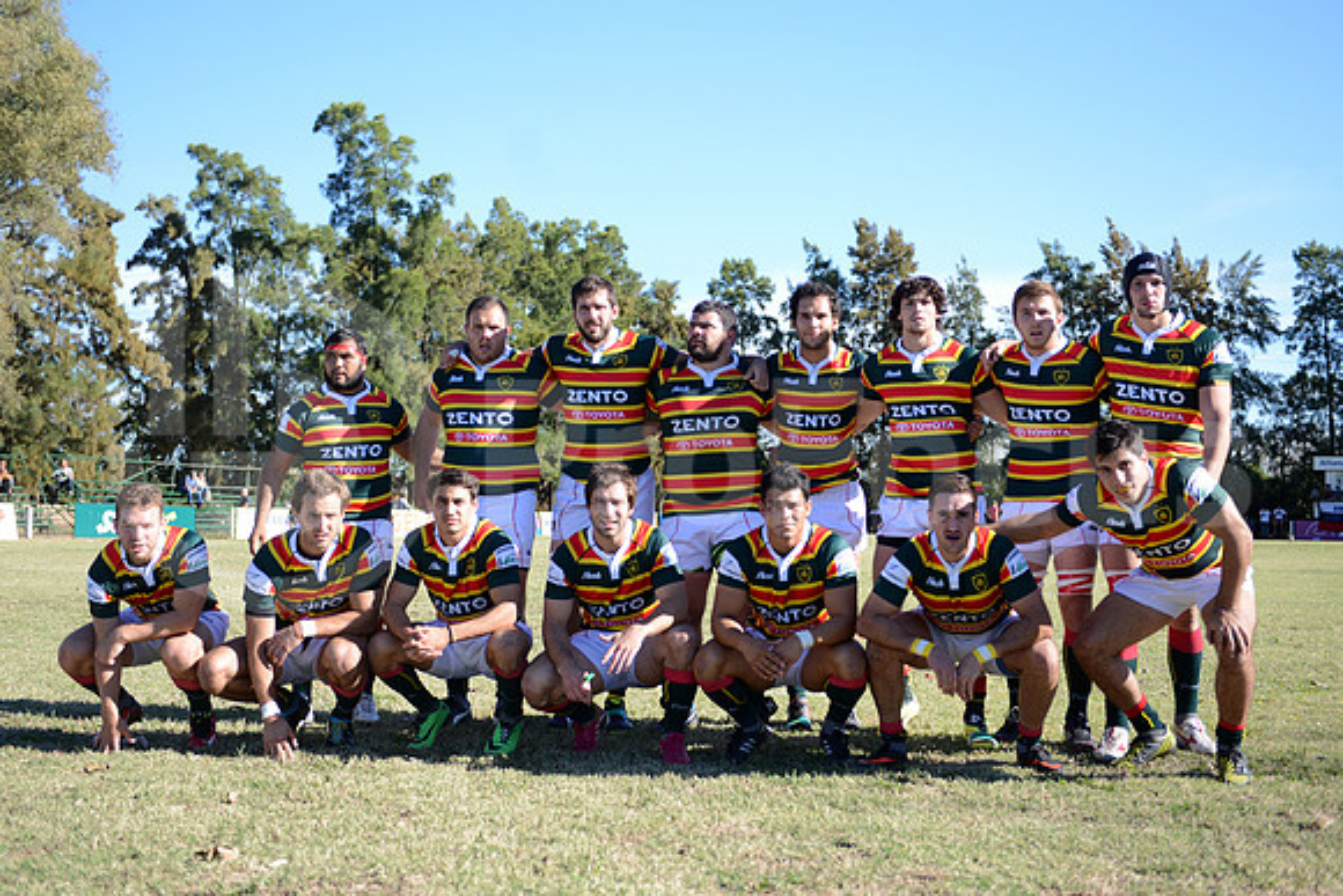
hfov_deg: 44.5
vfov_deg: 30.5
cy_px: 448
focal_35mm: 44
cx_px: 672
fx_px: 1642
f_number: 2.8
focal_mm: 44
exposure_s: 1/2000
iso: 250
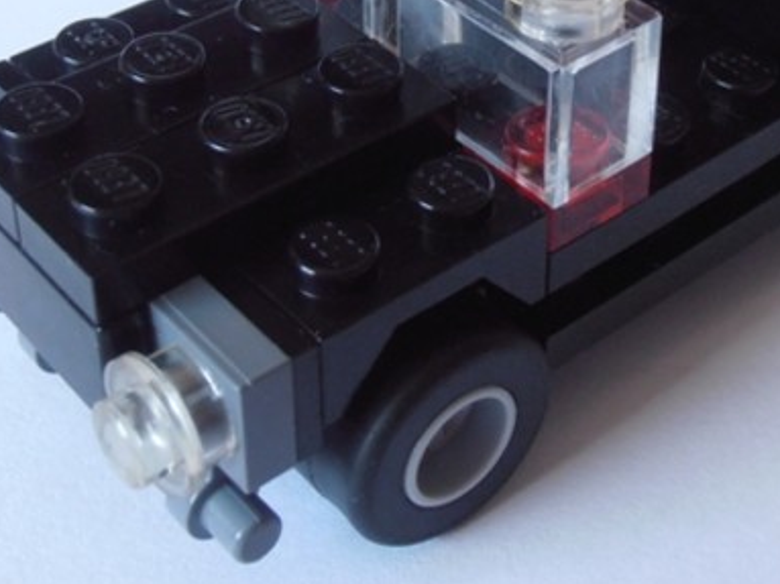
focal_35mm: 87
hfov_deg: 22.5
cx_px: 483
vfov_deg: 16.7
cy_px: 27
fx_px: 1960
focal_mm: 6.61
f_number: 3.9
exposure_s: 1/20
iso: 125
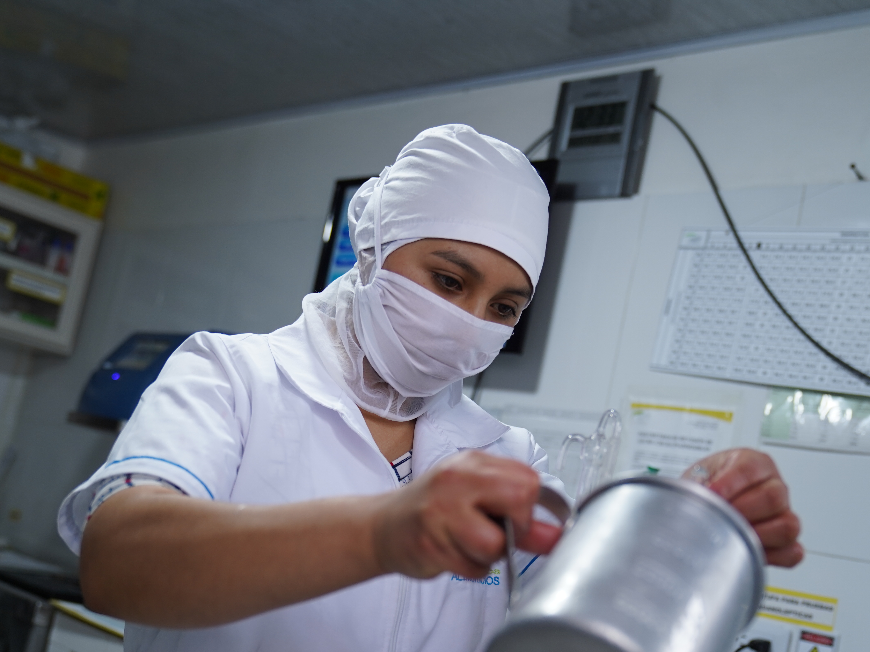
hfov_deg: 42.1
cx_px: 460
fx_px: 1131
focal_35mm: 45
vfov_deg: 32.0
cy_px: 411
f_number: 2.8
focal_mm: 33
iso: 400
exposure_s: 1/125
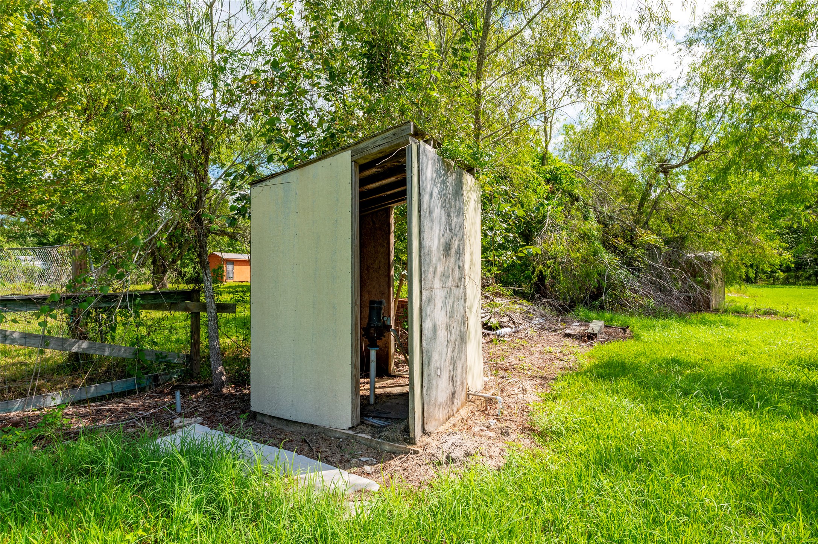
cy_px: 272
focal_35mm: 18
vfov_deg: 67.3
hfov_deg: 90.0
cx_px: 409
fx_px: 409
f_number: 13
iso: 200
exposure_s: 1/100
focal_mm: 18
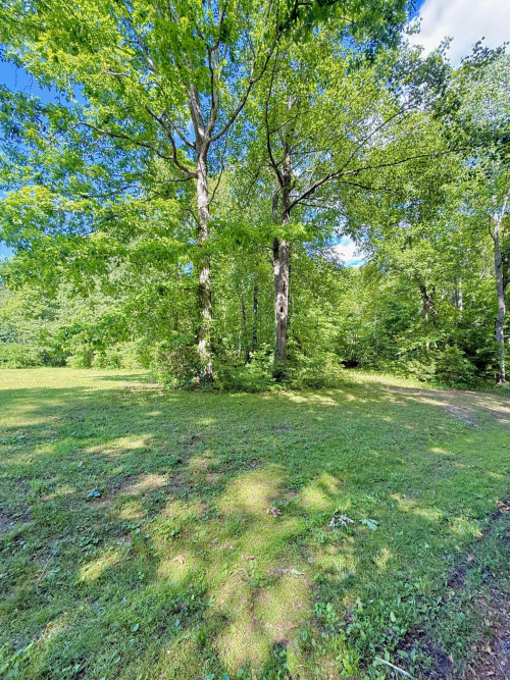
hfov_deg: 85.7
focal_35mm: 14
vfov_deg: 102.1
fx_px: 275
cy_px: 340
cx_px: 255
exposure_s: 1/103
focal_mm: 2.22
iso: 64
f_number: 2.2
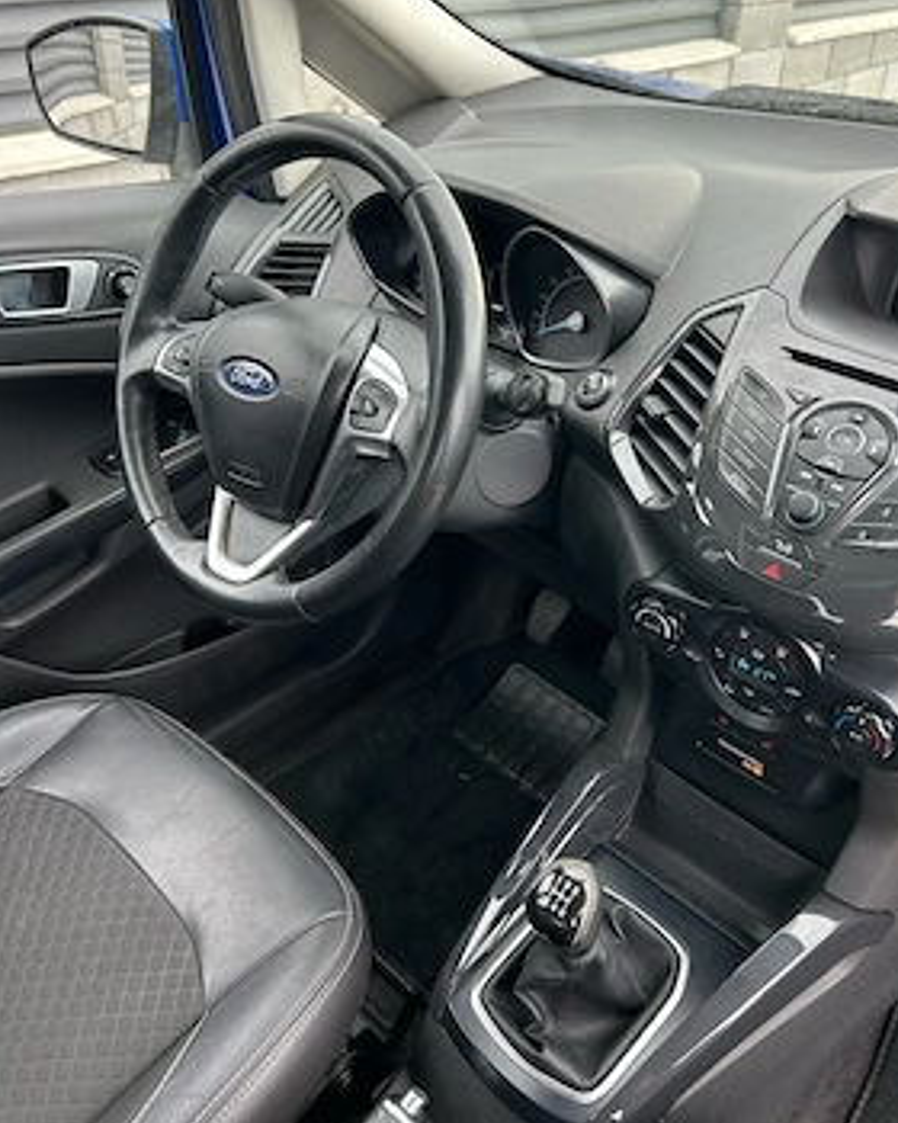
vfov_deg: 60.3
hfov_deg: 49.9
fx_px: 963
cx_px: 478
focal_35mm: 29
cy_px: 507
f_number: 1.5
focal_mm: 5.7
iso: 100
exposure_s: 1/121
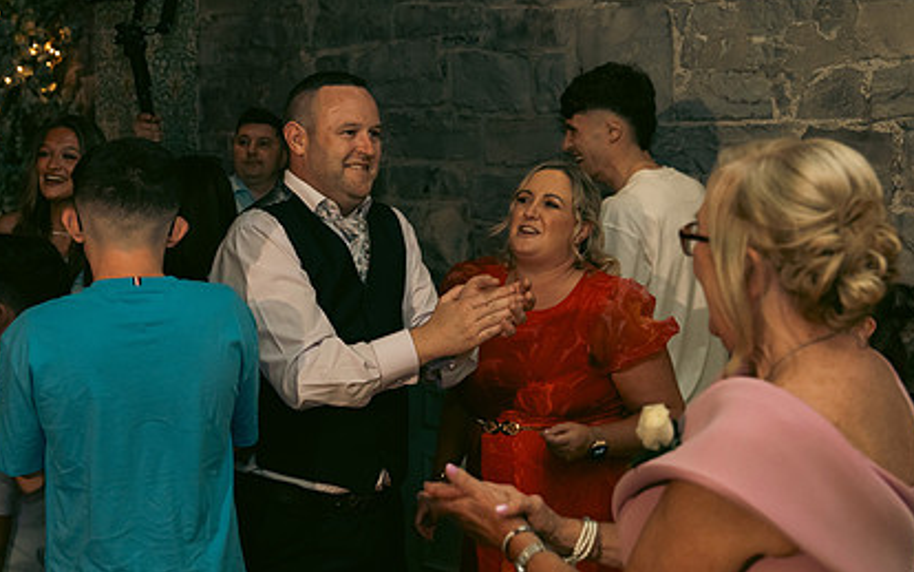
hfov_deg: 33.8
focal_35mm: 60
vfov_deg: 21.6
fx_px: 1495
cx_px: 327
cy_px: 330
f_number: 3.5
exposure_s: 1/160
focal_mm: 42
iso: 2500
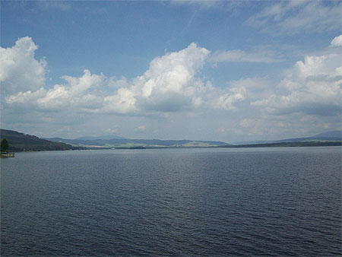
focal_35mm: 36
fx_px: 356
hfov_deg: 51.3
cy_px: 128
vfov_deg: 39.7
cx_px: 171
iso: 80
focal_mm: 6
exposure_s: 1/1057
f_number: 4.8
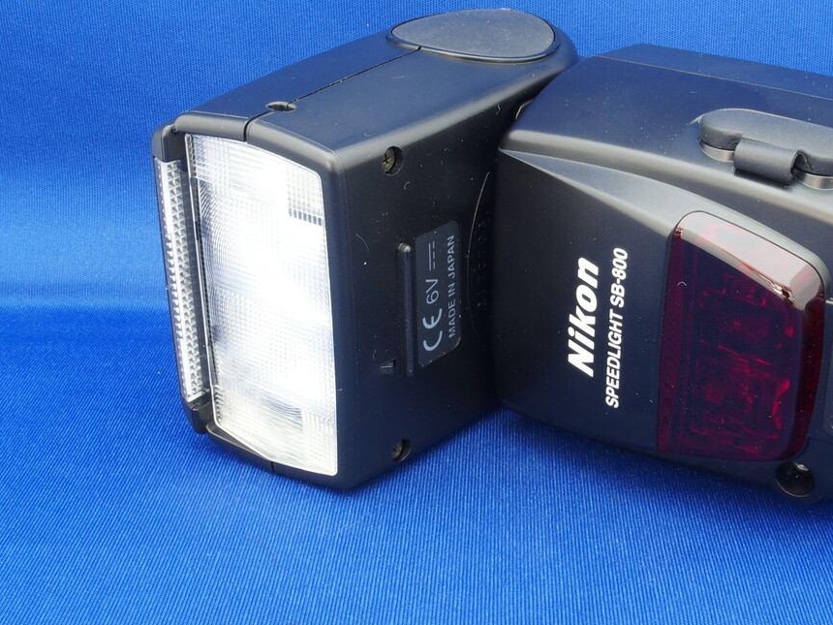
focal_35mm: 53
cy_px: 298
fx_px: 1275
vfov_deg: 27.5
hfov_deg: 35.8
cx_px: 548
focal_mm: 8.1
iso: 100
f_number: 8
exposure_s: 3.2
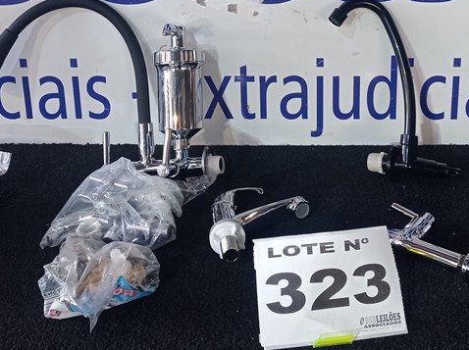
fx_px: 812
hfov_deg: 32.2
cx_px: 251
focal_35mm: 60
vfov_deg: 23.4
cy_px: 3
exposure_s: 1/40
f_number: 1.79
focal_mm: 4.7
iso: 178
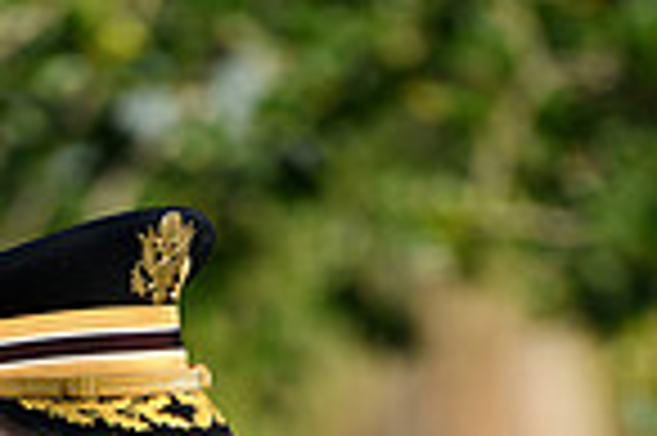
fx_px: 14511
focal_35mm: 796
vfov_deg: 1.7
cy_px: 852
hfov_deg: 2.6
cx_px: 189
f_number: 2.8
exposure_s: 1/2500
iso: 250
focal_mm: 200
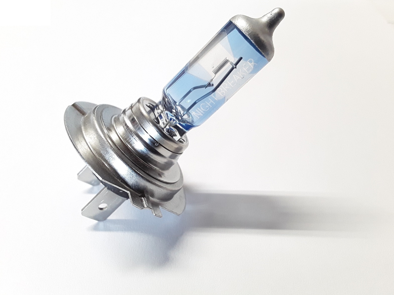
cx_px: 193
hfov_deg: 63.4
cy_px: 146
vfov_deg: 49.7
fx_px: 319
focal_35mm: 28
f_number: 1.9
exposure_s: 1/33
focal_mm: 2.91
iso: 160
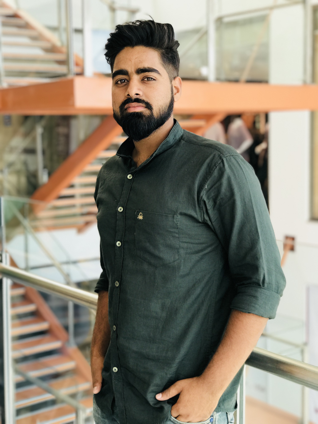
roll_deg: +0.2
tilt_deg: -7.0
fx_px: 698
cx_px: 159
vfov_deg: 33.8
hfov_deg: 25.7
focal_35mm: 57
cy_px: 212
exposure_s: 1/100
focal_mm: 6.6
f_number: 2.8
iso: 25
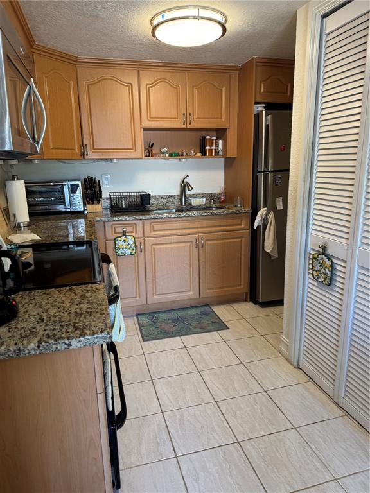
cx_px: 185
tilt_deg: -12.6
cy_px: 246
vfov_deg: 71.6
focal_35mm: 24
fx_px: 342
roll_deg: +1.5
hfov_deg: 56.8
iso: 200
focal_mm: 6.76
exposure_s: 1/60
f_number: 1.78
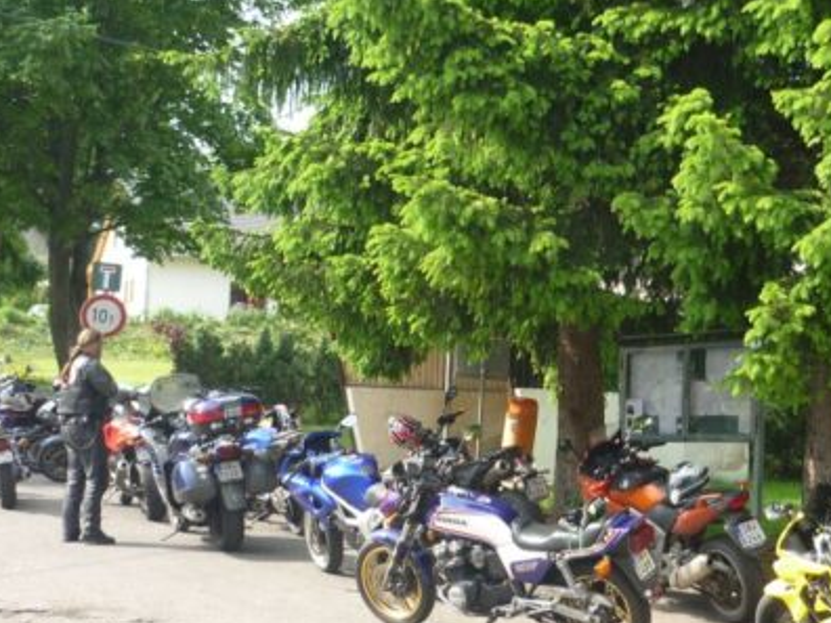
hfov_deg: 29.8
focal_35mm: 64
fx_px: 1536
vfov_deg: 22.9
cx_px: 623
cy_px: 264
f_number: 2.8
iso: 80
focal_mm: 5.5
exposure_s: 1/320
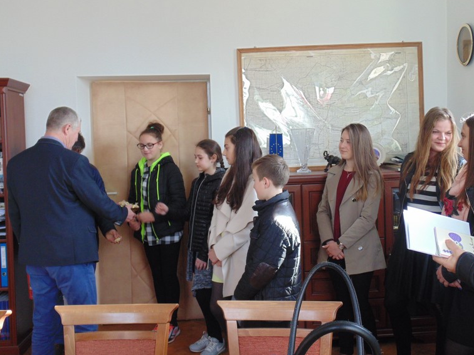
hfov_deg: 51.4
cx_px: 239
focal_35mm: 36
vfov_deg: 39.7
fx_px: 493
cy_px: 175
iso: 200
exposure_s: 1/60
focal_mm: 6.2
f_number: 3.4
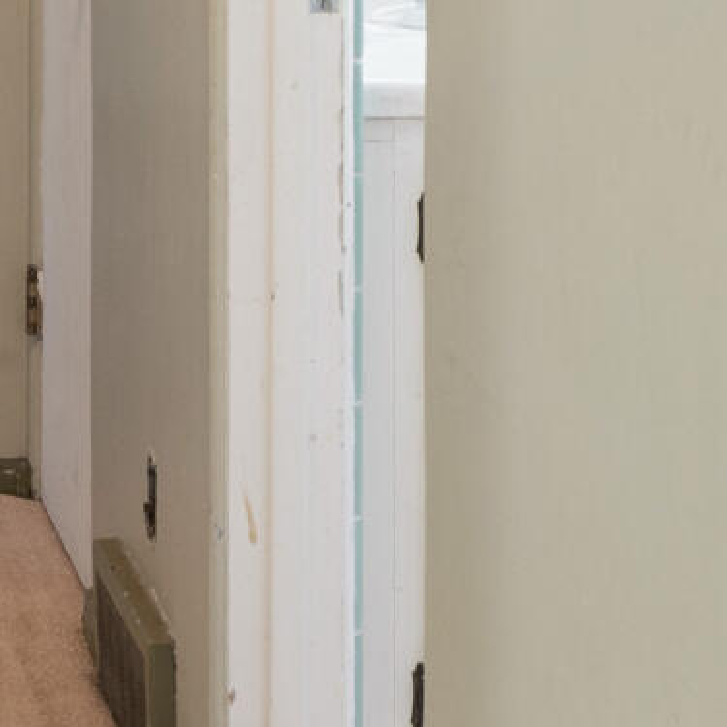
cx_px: -333
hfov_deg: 8.4
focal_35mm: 204
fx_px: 4847
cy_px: -169
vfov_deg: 8.5
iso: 320
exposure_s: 1/3
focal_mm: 30
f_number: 9
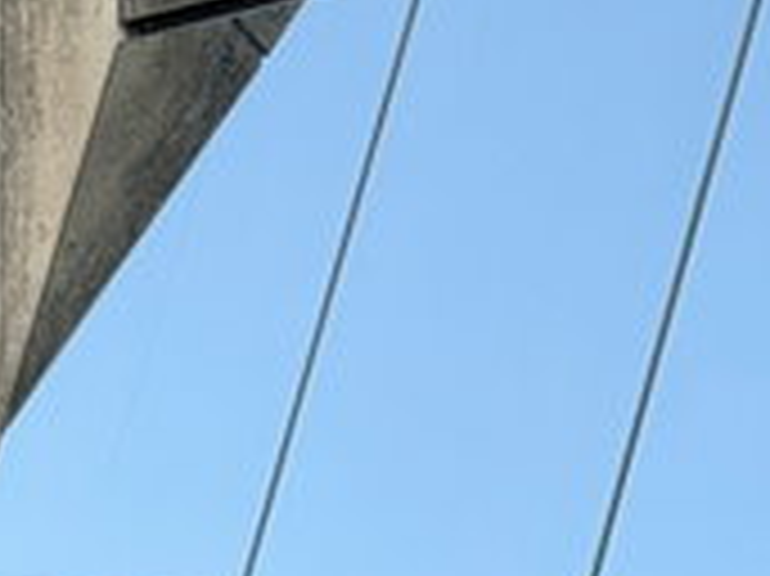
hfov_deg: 9.2
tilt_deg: -1.3
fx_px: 4801
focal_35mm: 216
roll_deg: -0.6
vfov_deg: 6.7
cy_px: 1112
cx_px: 347
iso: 64
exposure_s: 1/361
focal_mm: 6.76
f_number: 1.78
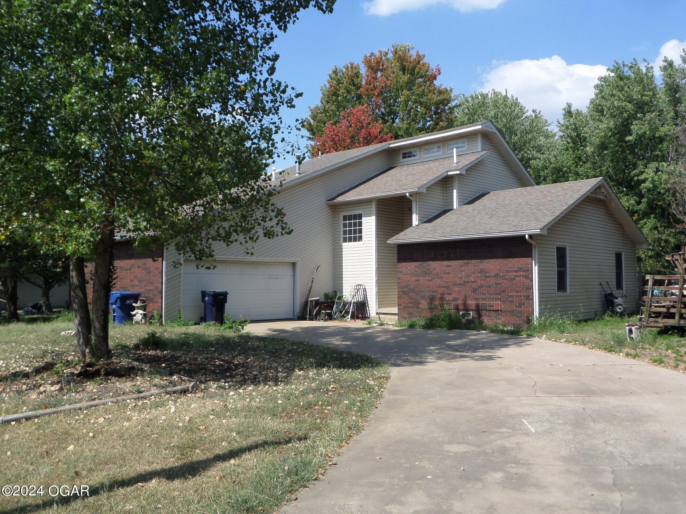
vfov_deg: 44.2
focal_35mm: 32
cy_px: 257
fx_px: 634
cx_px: 343
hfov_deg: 56.8
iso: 100
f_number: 3.4
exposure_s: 1/1000
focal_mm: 5.3
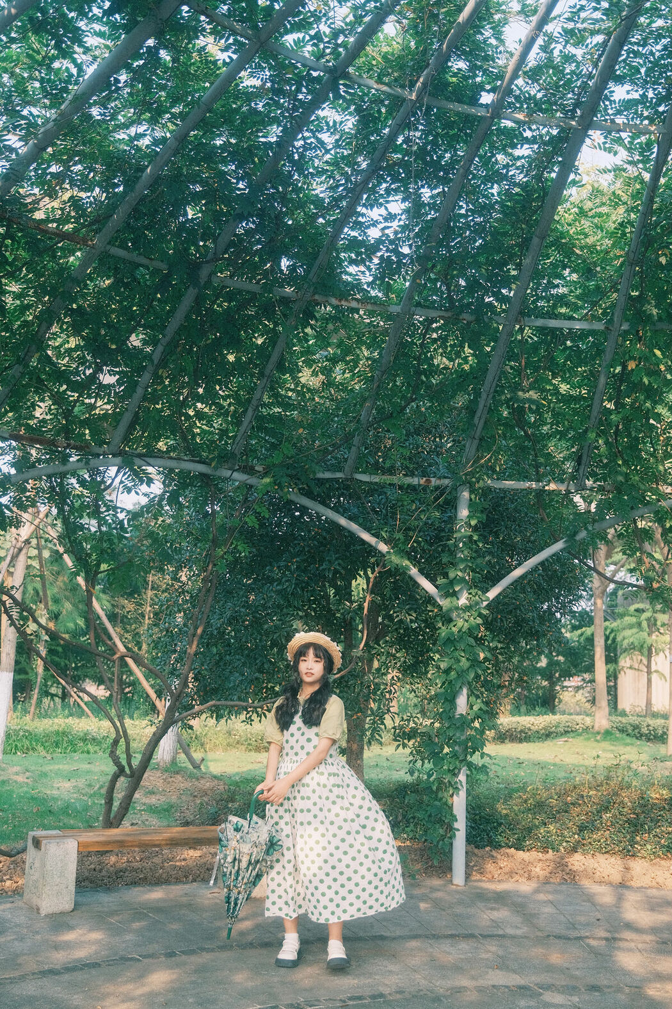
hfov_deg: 33.4
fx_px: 1120
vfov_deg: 48.5
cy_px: 504
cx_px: 336
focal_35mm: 40
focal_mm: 26.6
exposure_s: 1/1000
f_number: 2.8
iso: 640
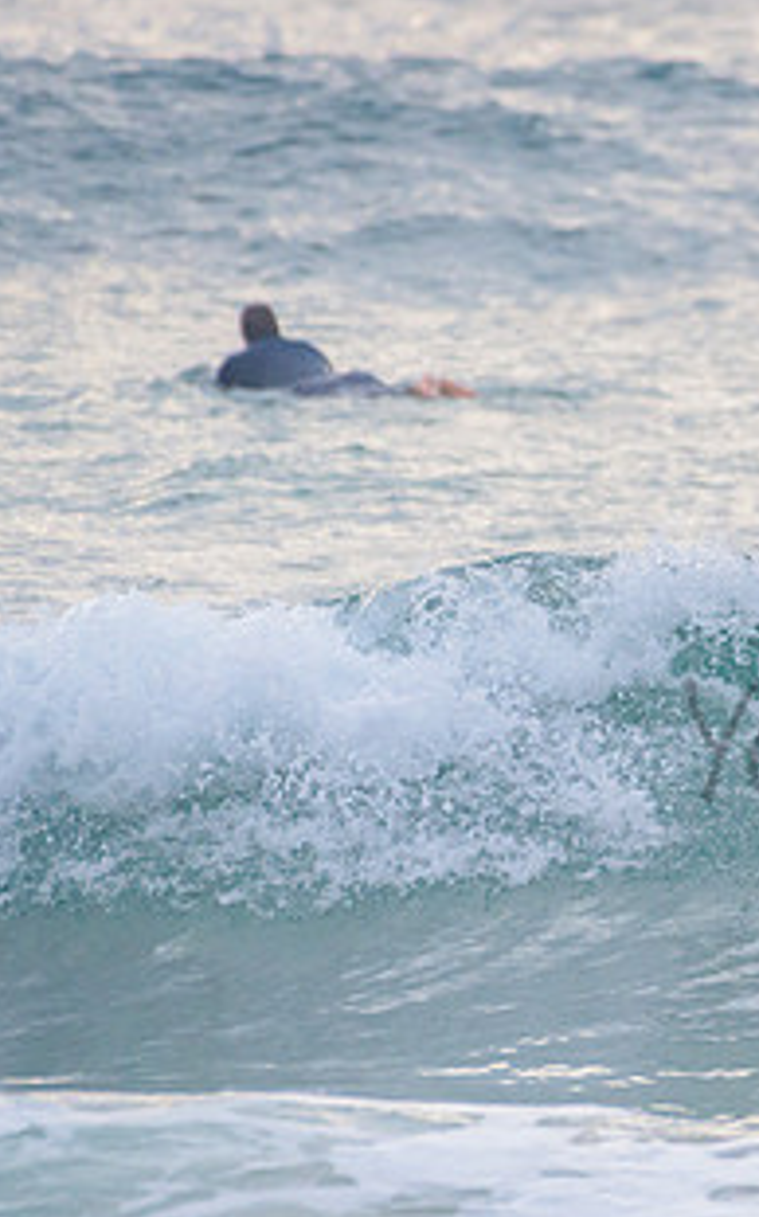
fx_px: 38677
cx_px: 1053
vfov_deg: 1.8
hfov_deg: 1.1
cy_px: 692
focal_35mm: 1167
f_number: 5.6
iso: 560
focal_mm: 500
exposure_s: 1/1250
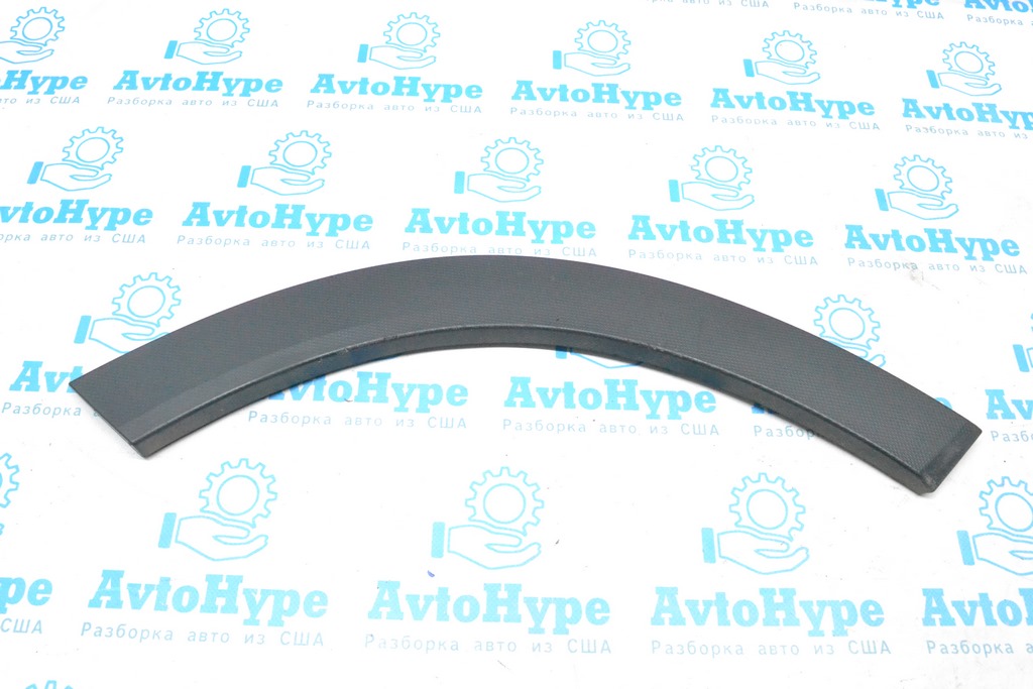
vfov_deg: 43.6
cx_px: 516
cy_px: 344
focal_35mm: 30
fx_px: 861
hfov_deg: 61.9
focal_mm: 20
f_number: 9
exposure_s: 1/160
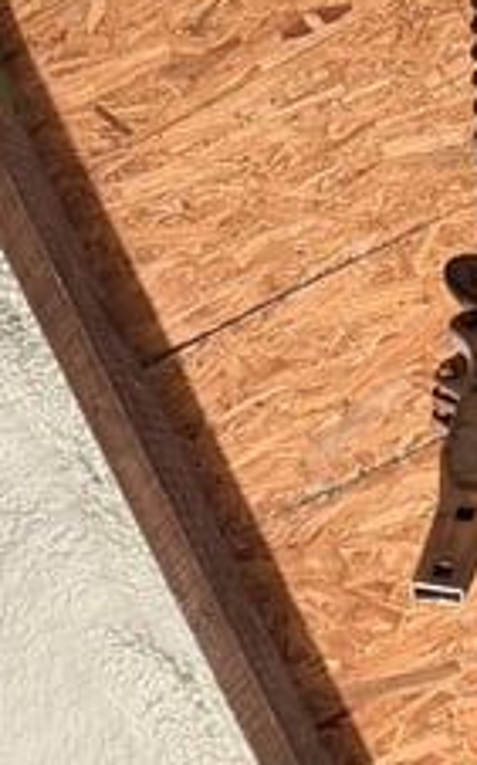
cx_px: -298
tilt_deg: +41.5
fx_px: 2395
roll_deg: -11.2
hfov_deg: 10.8
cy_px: 1034
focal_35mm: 115
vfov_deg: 16.9
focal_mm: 6.76
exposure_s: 1/41
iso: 160
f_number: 1.78
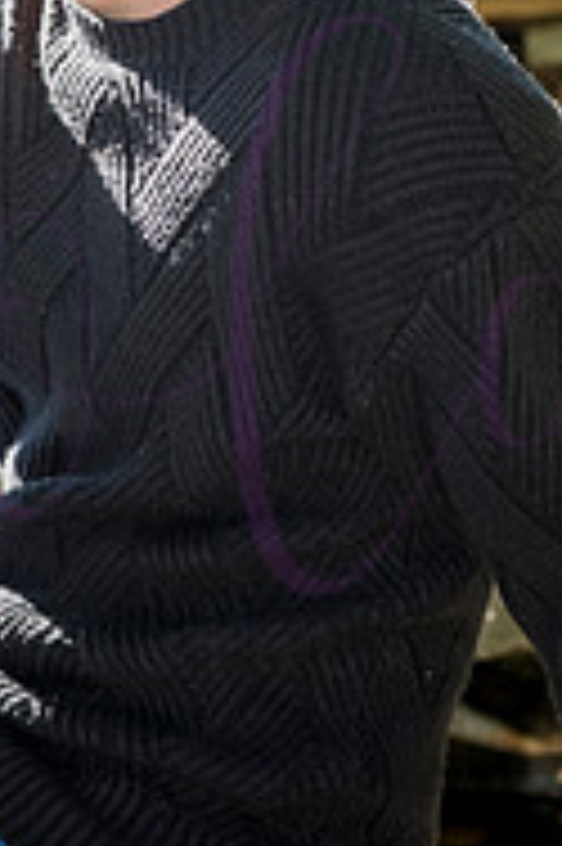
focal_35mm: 287
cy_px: 81
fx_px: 6732
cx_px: 139
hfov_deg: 4.8
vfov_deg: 7.2
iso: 800
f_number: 5.6
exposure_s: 1/320
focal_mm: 120
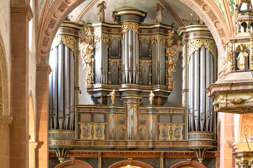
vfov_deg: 13.4
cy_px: 84
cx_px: 126
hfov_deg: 20.0
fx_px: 717
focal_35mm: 102
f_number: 10
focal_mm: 102
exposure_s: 1/3.33
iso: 1250
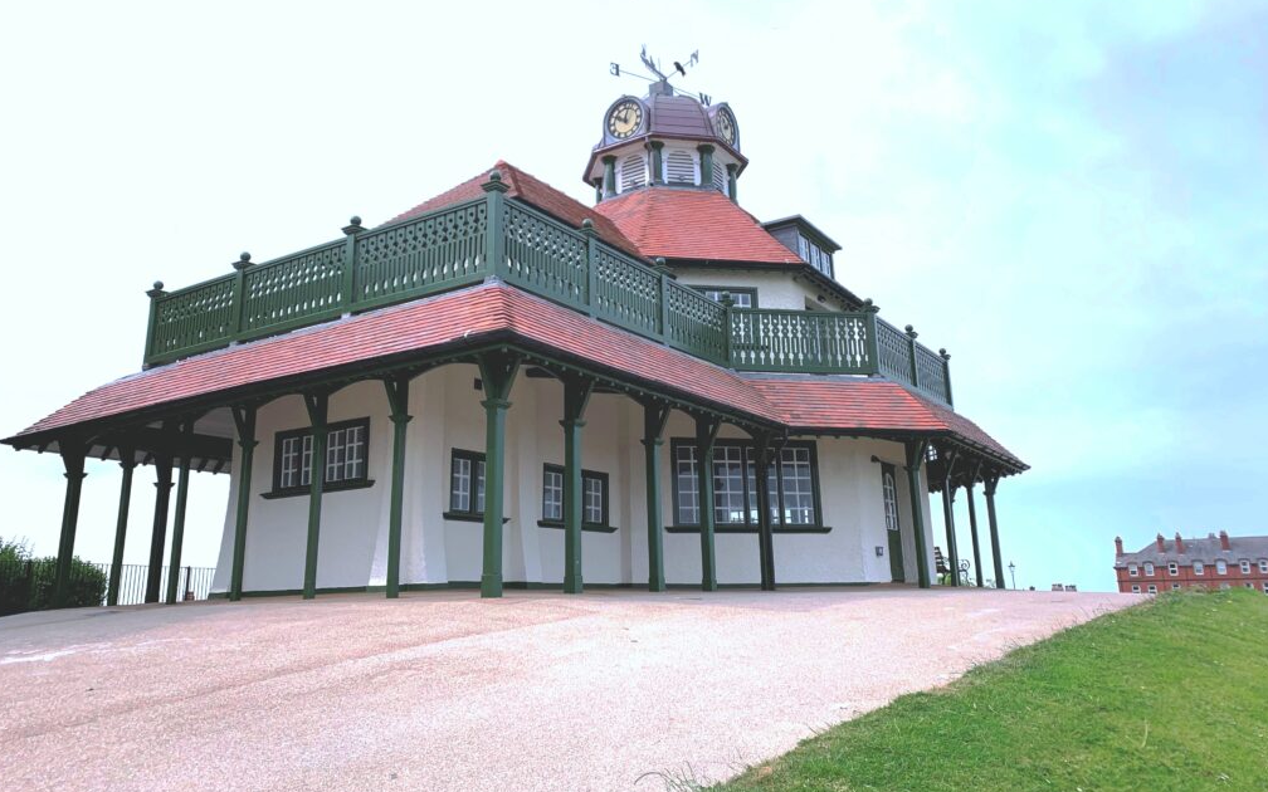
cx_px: 629
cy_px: 344
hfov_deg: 66.5
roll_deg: +0.4
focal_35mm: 28
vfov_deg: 44.4
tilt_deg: +14.8
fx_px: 968
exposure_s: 1/1136
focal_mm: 4.25
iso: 25
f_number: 1.8
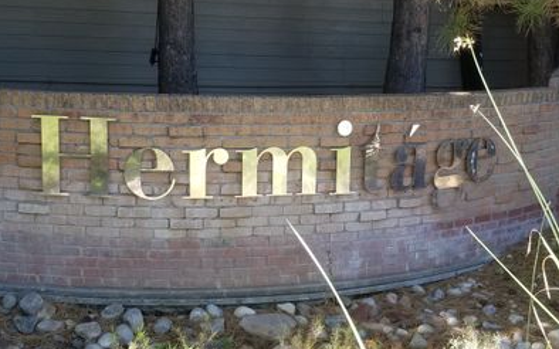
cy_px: 182
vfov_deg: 44.5
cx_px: 280
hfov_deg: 66.5
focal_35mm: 28
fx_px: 426
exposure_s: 1/282
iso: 50
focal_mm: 4.25
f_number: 1.7
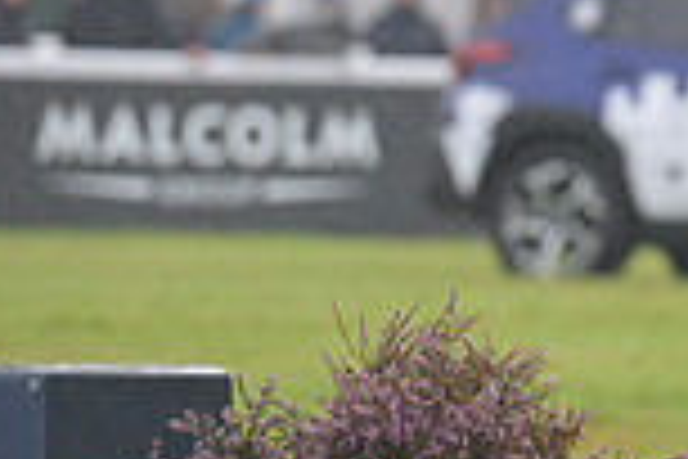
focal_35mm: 739
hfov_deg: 2.8
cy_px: 56
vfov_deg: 1.9
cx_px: 1241
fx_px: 14122
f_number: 5
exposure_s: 1/1000
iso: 1600
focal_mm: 195
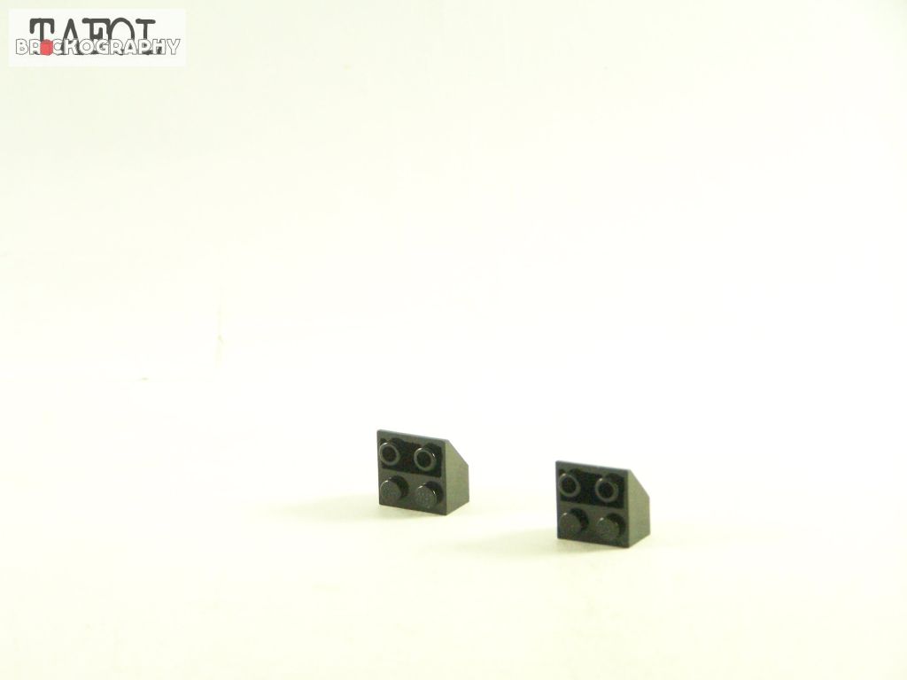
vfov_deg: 12.7
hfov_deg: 16.8
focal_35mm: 117
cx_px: 454
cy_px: 340
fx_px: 3066
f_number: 3.2
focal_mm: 19.4
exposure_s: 1/60
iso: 400
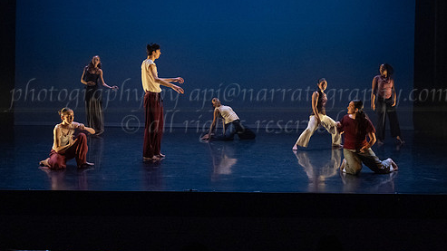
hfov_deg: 29.3
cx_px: 259
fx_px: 853
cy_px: 114
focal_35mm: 72
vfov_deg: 16.7
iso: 4000
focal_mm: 47
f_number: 3.5
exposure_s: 1/400
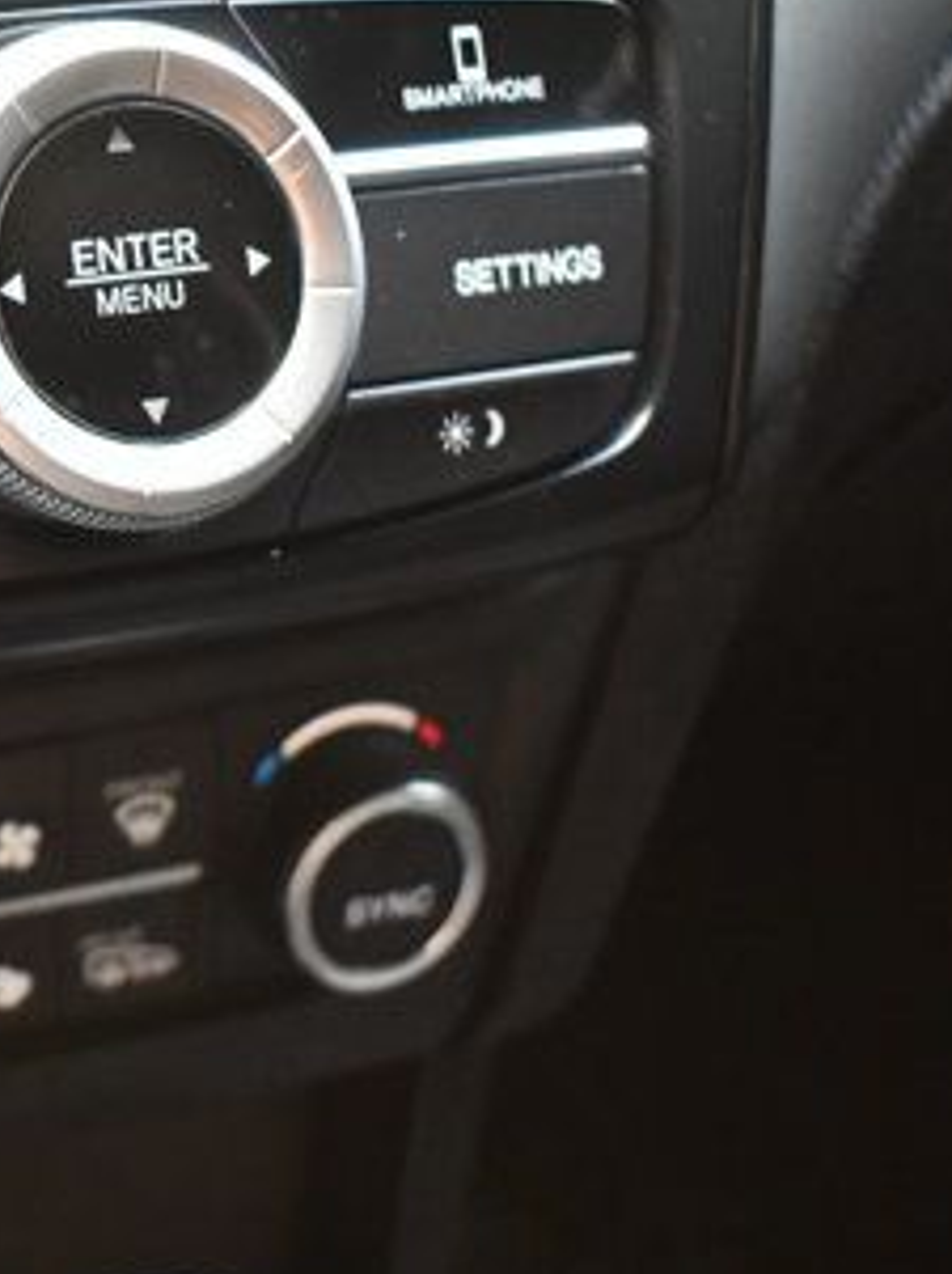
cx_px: -135
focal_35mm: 86
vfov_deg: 22.8
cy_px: 535
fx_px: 3160
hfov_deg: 16.5
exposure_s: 1/60
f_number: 4.2
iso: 3200
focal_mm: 28
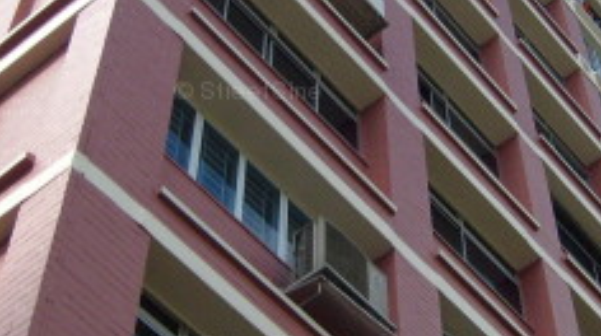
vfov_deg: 13.5
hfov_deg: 23.9
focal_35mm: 89
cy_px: 94
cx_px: 364
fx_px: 1416
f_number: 7.1
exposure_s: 1/180
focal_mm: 5.8
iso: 80
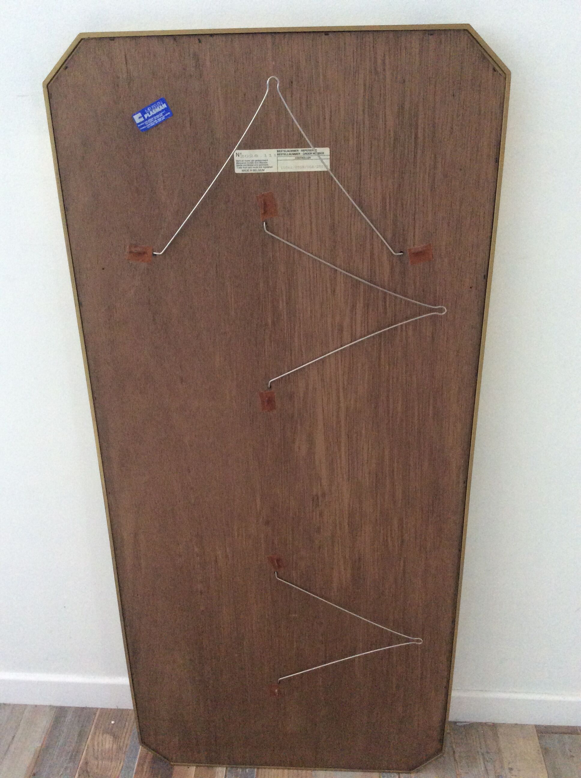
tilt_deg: -29.1
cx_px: 290
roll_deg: +1.5
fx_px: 718
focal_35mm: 32
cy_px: 389
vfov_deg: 56.9
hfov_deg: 44.1
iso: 200
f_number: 2.4
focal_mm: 3.3
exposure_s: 1/25
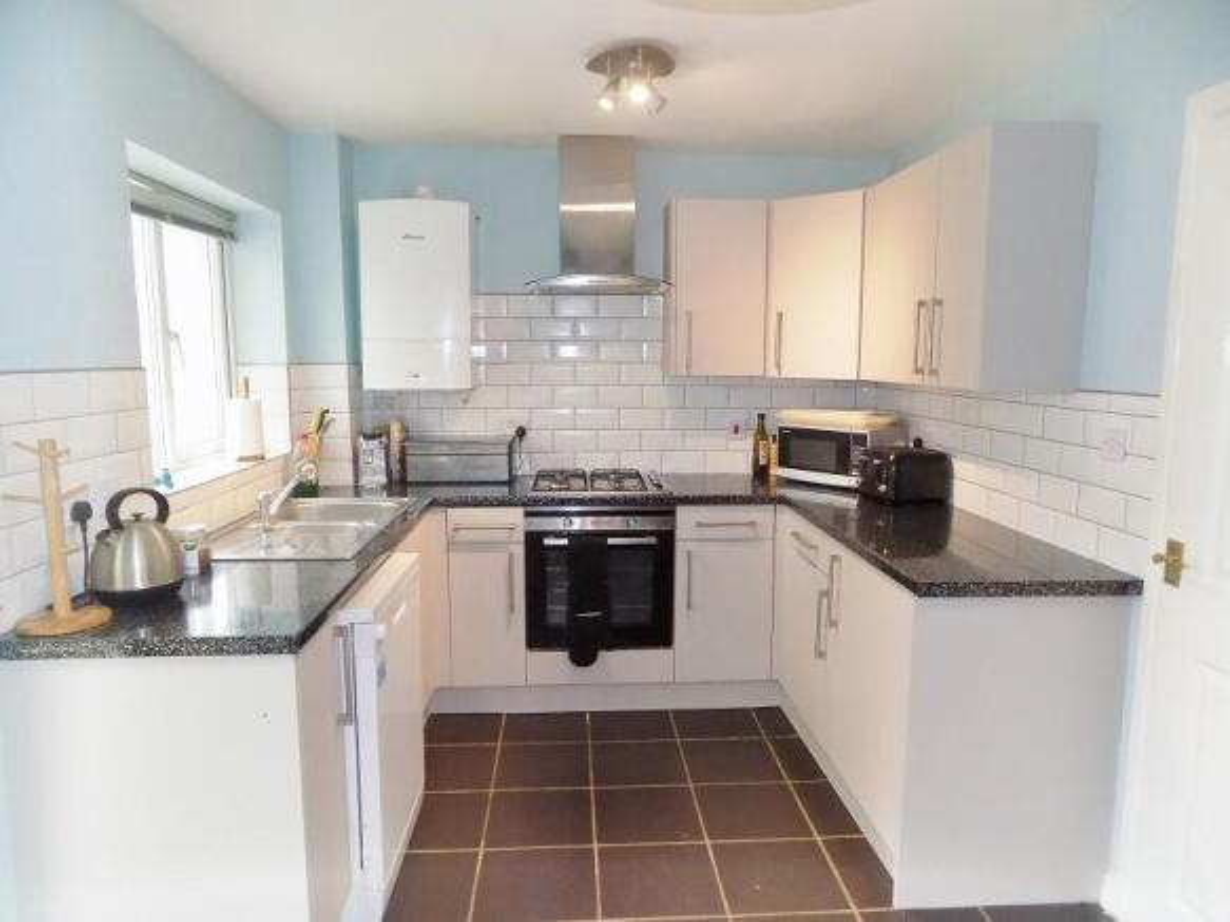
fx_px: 817
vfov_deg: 58.9
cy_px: 461
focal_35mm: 23
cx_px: 615
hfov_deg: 73.9
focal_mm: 4
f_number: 3.1
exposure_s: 1/30
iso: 320
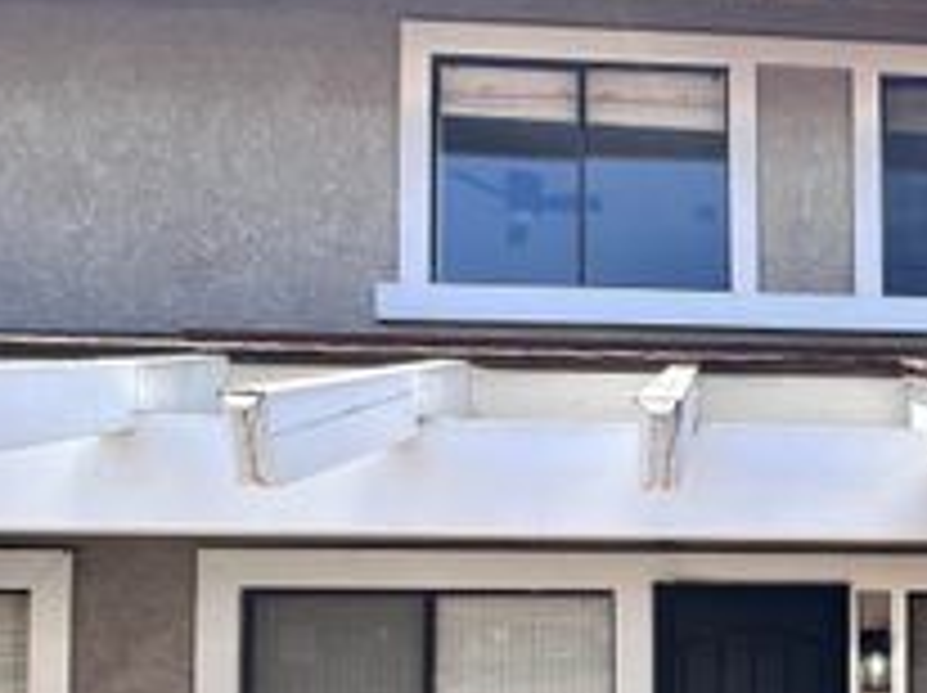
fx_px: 909
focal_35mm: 34
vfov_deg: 37.8
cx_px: 792
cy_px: 673
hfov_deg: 49.5
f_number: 2.2
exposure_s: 1/556
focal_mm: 2.22
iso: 40
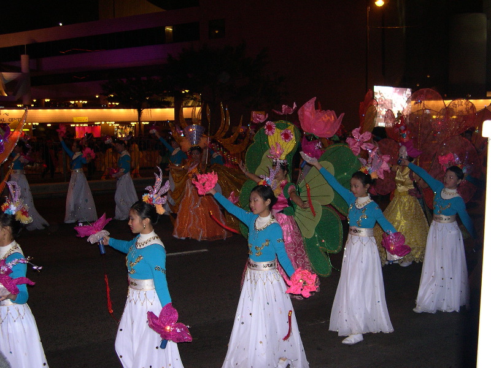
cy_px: 184
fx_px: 539
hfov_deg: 49.0
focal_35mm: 38
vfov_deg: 37.7
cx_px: 246
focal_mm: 8
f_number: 2.8
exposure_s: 1/60
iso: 254
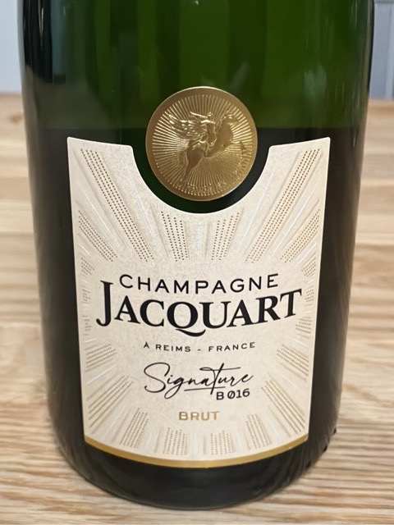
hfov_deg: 48.2
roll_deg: +0.6
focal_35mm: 29
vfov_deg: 61.7
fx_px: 440
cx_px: 197
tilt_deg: -22.1
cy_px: 262
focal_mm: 3.99
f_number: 1.8
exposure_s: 1/100
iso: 800
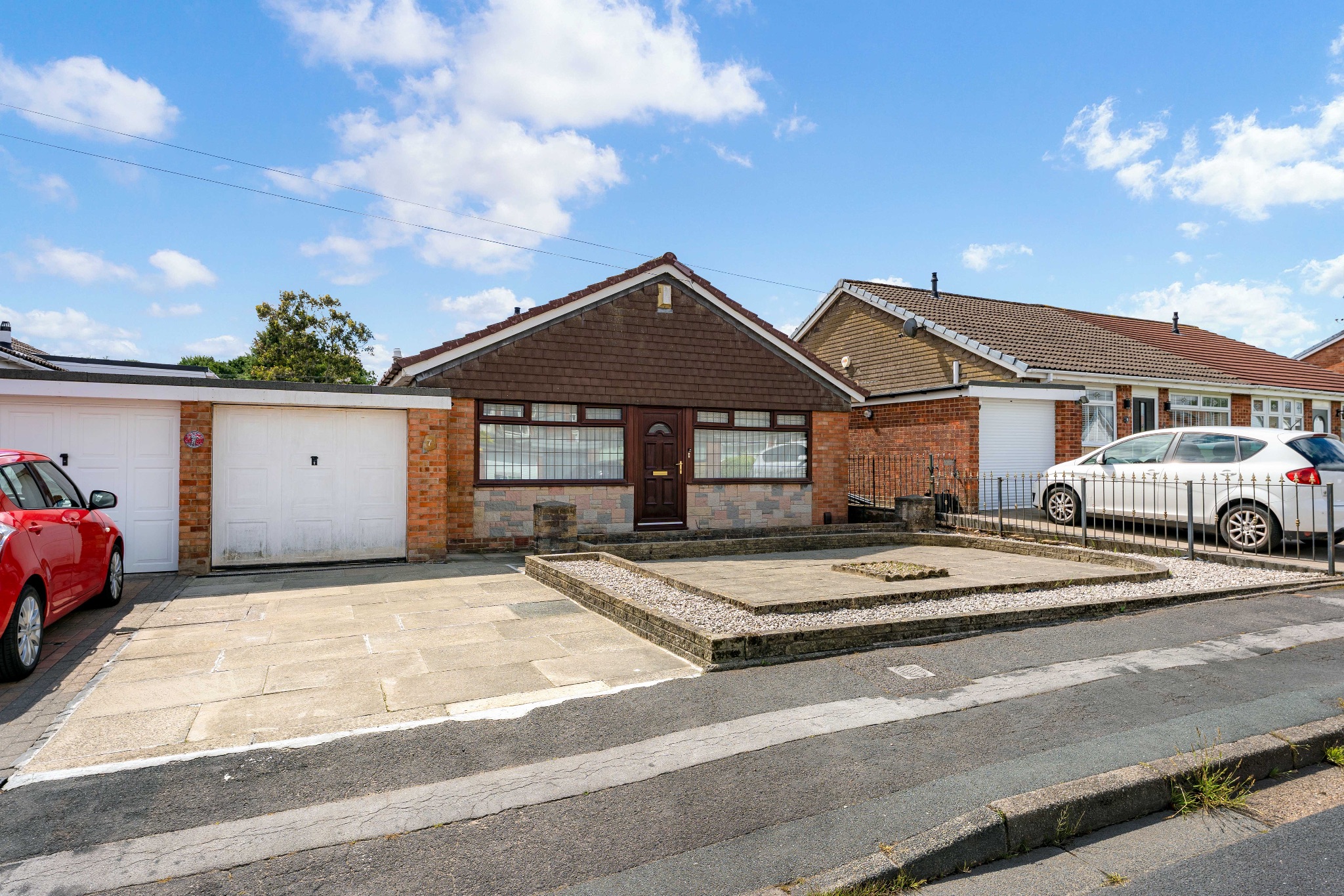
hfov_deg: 86.3
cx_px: 672
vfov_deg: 64.0
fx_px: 717
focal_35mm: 19
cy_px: 448
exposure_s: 1/250
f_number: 8
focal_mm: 19.2
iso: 100
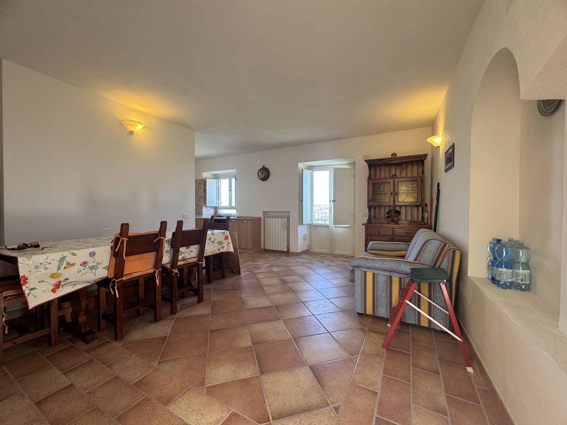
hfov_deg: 102.1
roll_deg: +0.2
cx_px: 284
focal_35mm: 14
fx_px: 229
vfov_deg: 85.7
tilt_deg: -1.4
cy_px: 212
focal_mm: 2.22
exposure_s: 1/100
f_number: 2.2
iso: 125
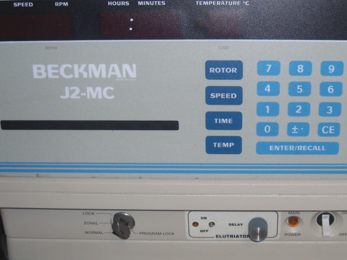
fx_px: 621
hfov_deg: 31.0
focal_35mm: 62
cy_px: 127
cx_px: 232
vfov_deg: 23.6
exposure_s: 1/60
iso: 100
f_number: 2.8
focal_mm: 7.9
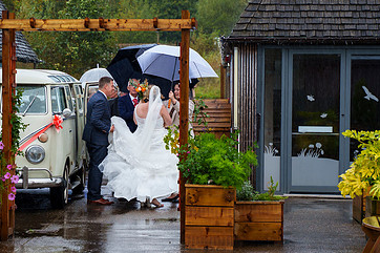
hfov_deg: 15.8
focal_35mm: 130
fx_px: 1372
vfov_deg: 10.5
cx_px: 138
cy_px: 98
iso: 400
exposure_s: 1/125
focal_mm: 75
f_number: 3.5
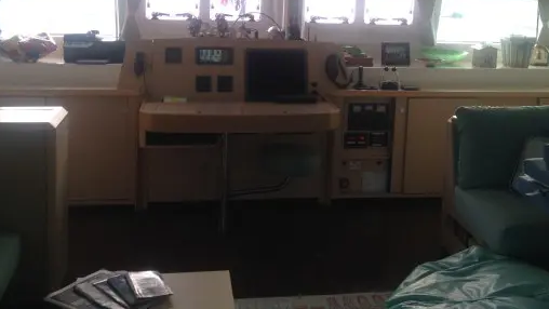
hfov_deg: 42.9
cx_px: 294
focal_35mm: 48
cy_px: 54
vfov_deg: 24.5
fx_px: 699
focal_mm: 4.28
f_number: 2.4
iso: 64
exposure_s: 1/120
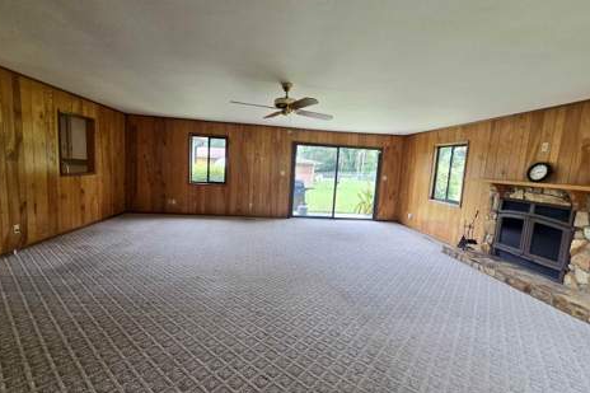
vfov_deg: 81.2
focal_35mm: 14
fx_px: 229
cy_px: 198
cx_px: 286
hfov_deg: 104.2
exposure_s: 1/120
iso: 80
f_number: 2.2
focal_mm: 2.2
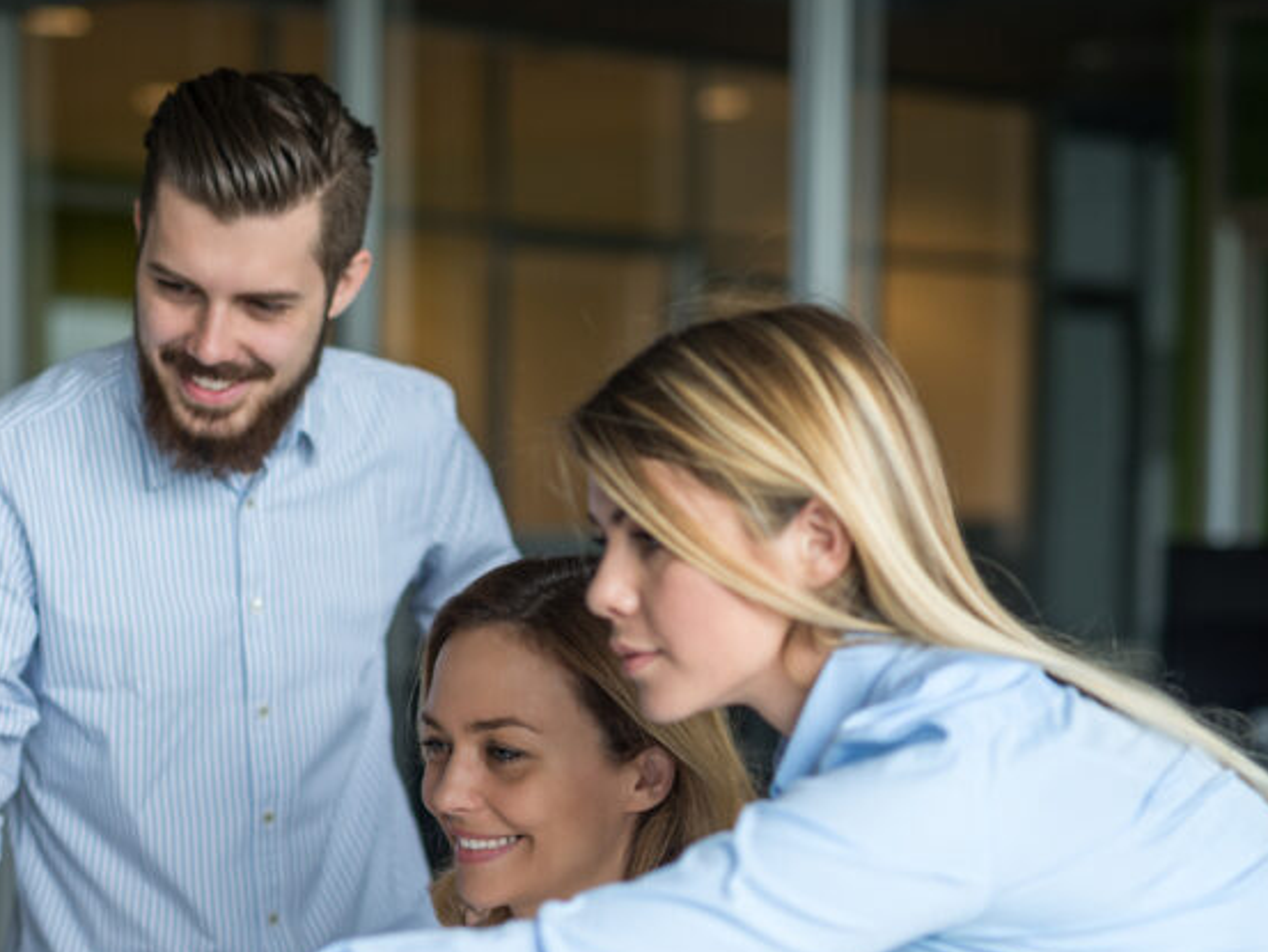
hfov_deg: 22.0
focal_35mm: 89
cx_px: 488
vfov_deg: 16.5
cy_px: 757
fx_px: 3261
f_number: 1.8
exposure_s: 1/640
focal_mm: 50
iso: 200
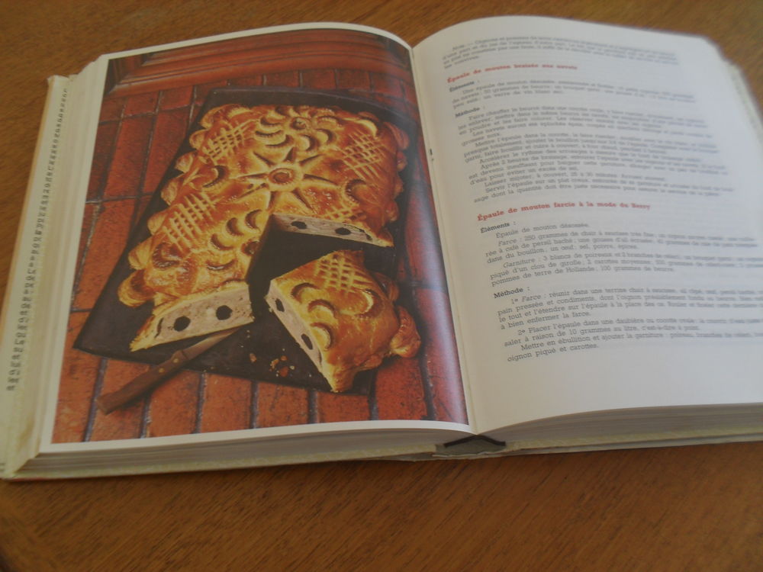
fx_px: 771
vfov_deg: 40.7
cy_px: 286
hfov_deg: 52.6
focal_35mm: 35
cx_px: 382
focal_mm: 6.3
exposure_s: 1/45
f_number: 3.2
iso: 100
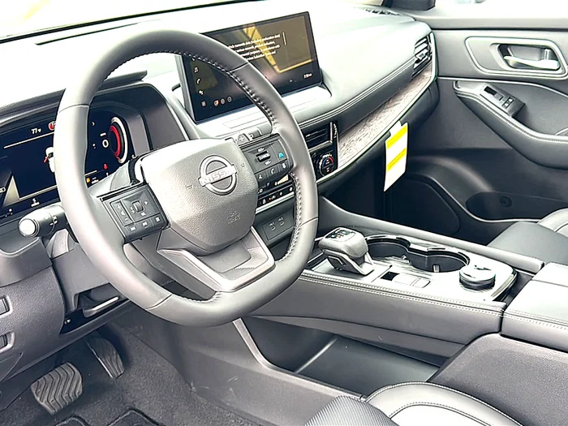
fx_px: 591
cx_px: 284
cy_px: 213
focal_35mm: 36
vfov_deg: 39.7
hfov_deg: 51.4
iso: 100
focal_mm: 6.86
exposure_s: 1/128
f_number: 1.78
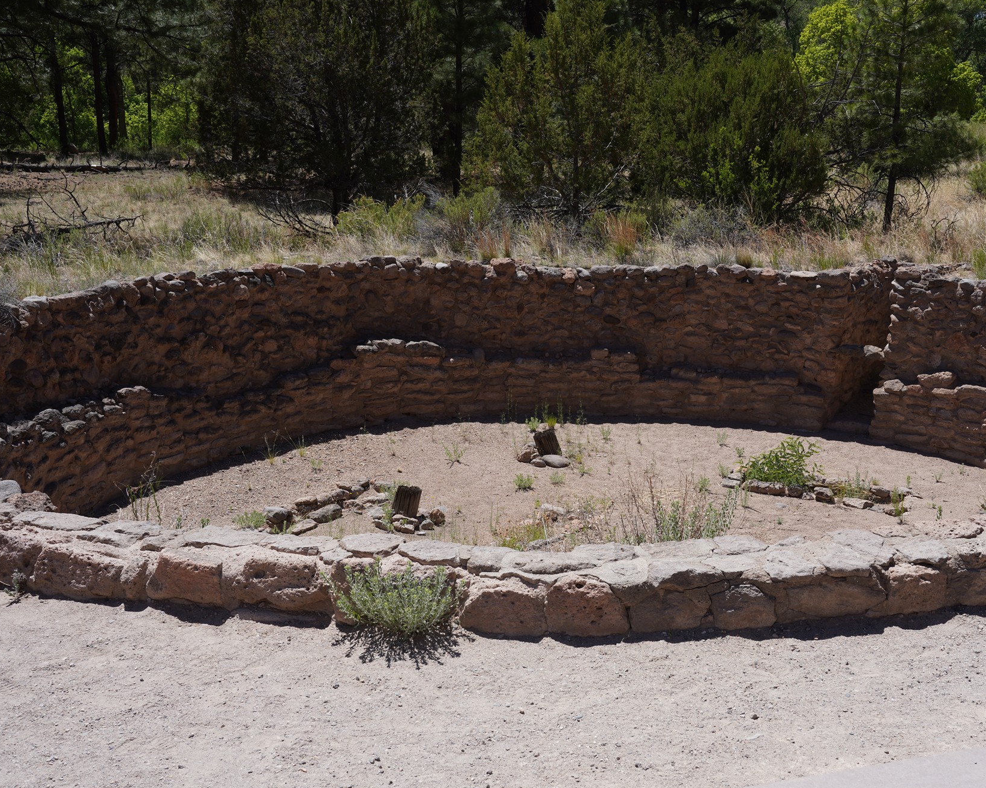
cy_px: 396
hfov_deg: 45.6
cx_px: 582
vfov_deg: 37.3
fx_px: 1167
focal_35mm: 40
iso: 100
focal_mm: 35
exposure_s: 1/100
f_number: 14
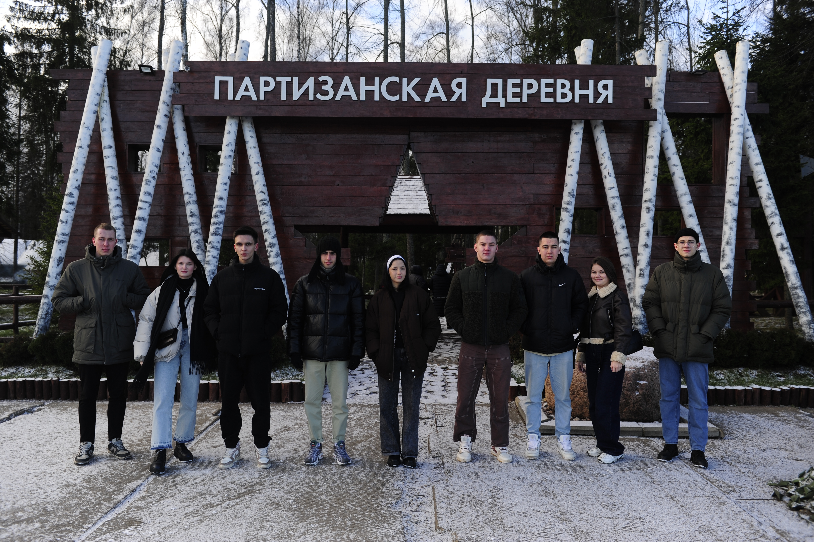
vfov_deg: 41.1
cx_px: 407
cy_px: 271
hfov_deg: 58.7
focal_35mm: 32
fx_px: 723
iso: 200
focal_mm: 32
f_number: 4
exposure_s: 1/500
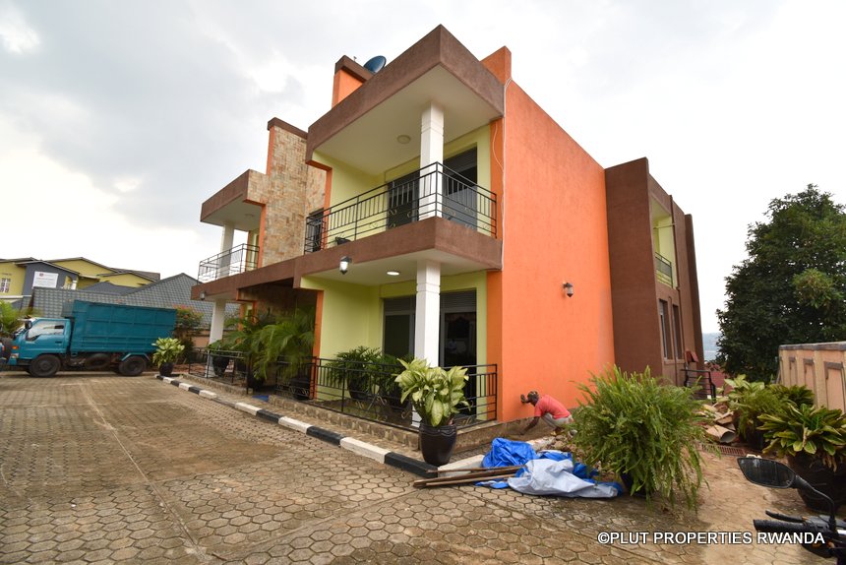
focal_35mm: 15
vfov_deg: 77.4
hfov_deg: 100.4
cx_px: 423
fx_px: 353
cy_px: 282
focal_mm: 10
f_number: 8
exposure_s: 1/50
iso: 100
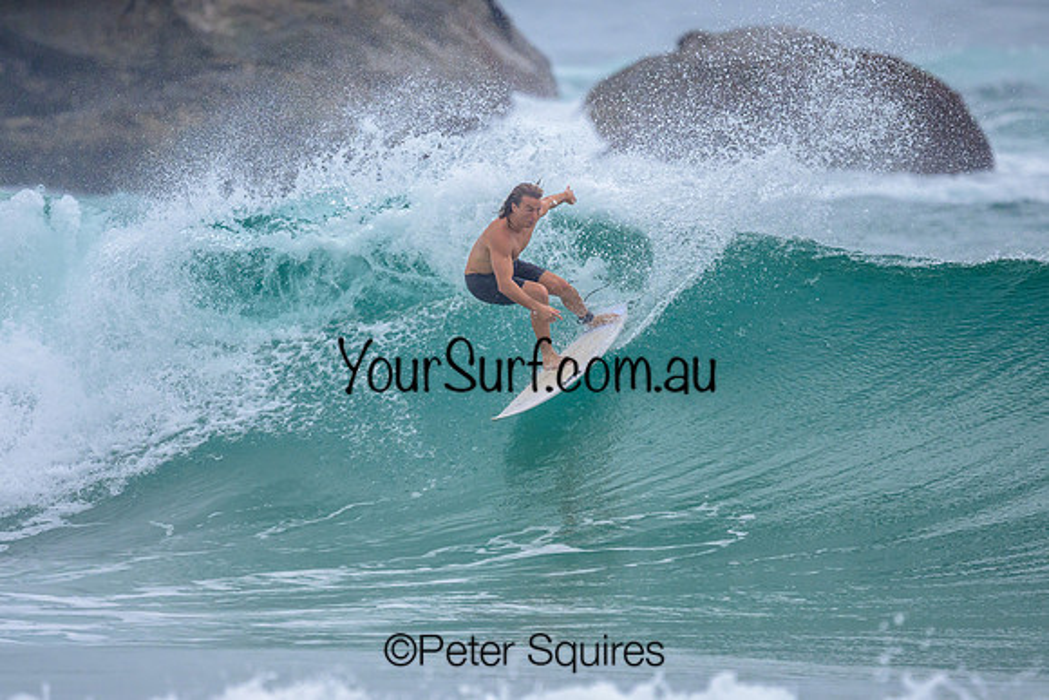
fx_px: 32059
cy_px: 341
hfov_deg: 1.9
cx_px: 472
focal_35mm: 1100
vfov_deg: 1.3
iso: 560
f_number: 6.3
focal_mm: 800
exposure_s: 1/2000
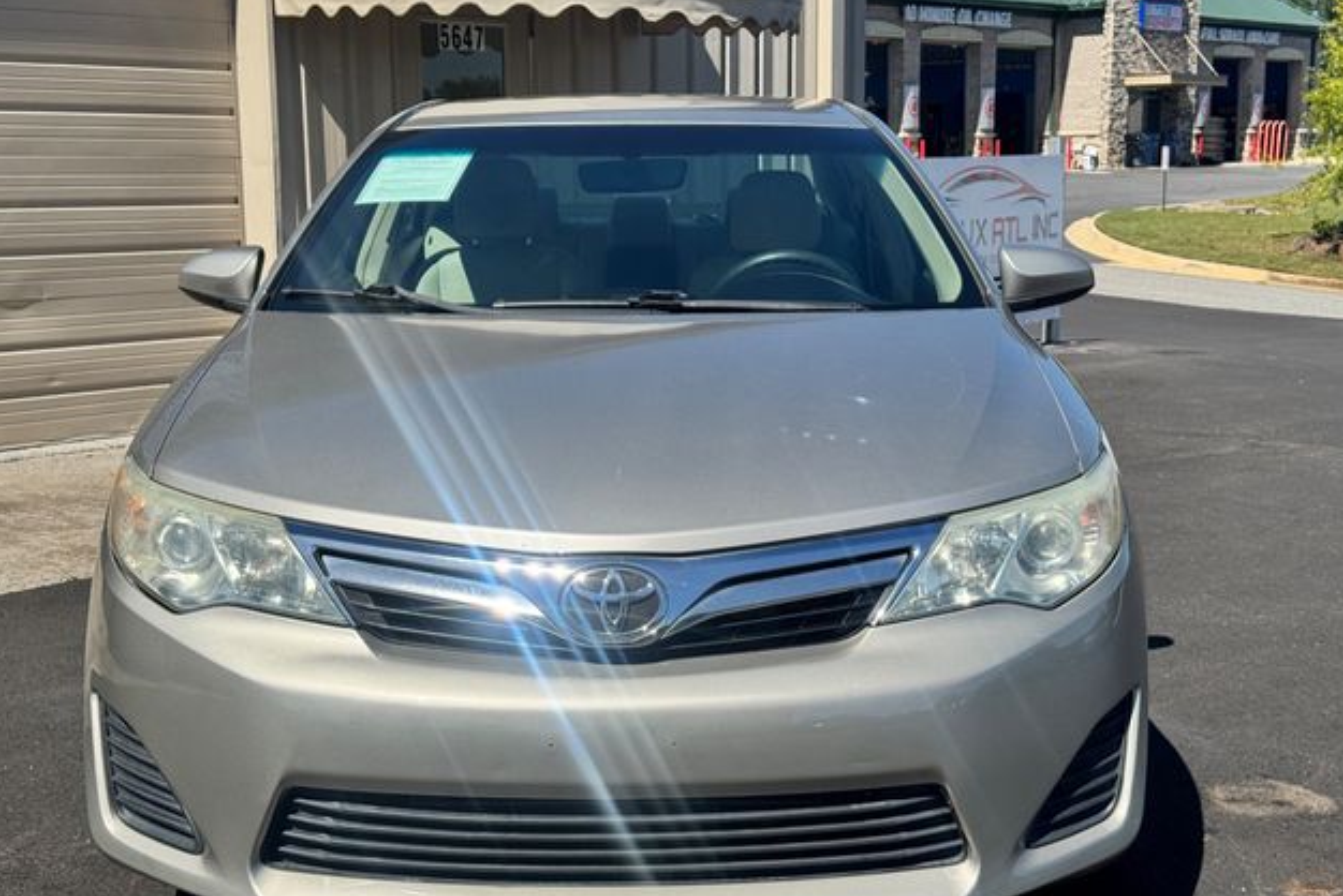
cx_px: 676
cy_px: 491
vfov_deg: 26.5
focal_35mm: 51
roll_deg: +1.0
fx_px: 1903
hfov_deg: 38.9
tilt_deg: -9.8
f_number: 1.78
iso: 80
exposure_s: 1/7092
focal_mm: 6.76
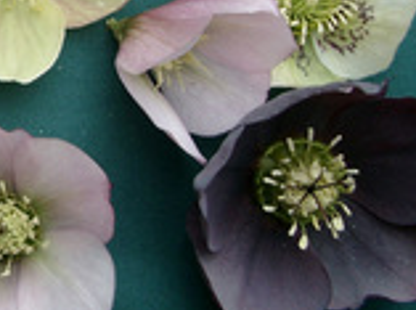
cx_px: -79
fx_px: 1247
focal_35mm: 104
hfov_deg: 18.0
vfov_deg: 14.1
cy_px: 45
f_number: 2.6
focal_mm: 7.6
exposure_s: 1/640
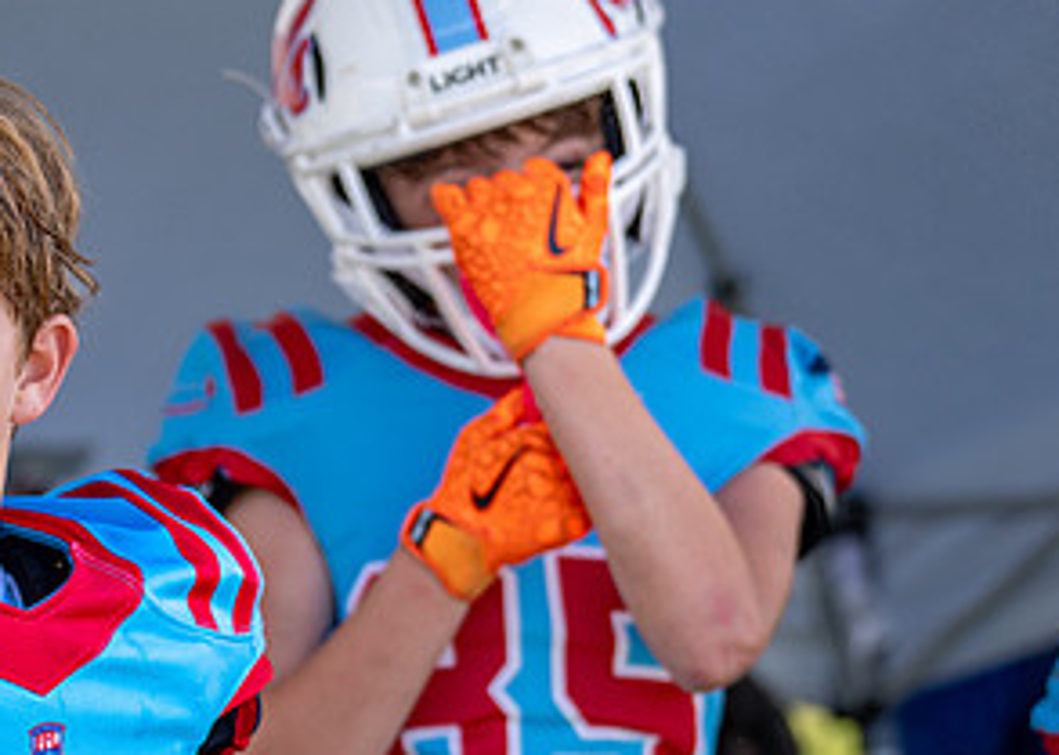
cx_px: 22
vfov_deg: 7.6
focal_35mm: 189
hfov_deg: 10.6
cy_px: 566
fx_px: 5682
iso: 125
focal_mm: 77
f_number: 2.8
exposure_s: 1/800
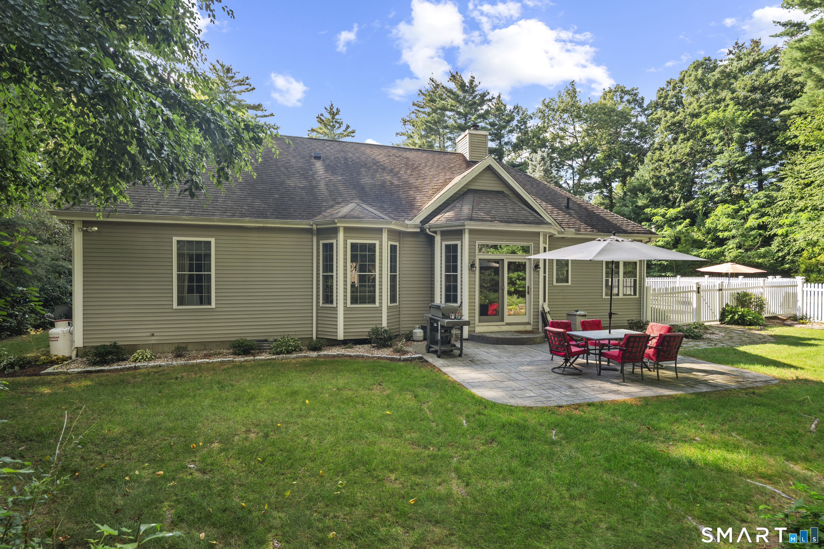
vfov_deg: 70.4
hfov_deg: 93.3
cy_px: 274
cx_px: 412
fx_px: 389
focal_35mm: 17
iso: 250
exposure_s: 1/25
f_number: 9
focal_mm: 17
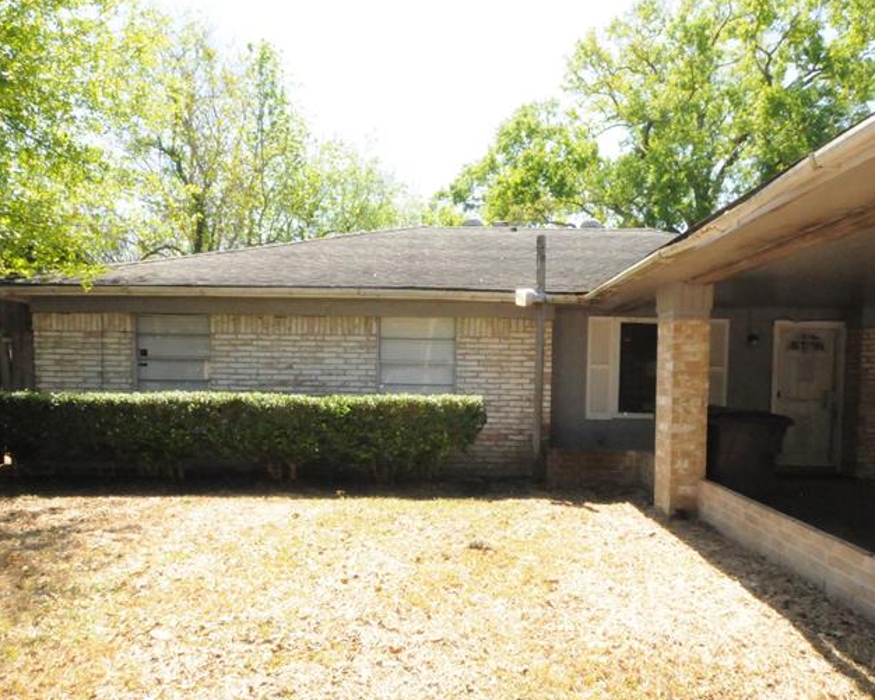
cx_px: 454
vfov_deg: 60.7
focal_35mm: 23
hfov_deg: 72.6
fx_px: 596
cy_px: 390
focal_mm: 10
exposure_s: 1/250
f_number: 22
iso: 3200
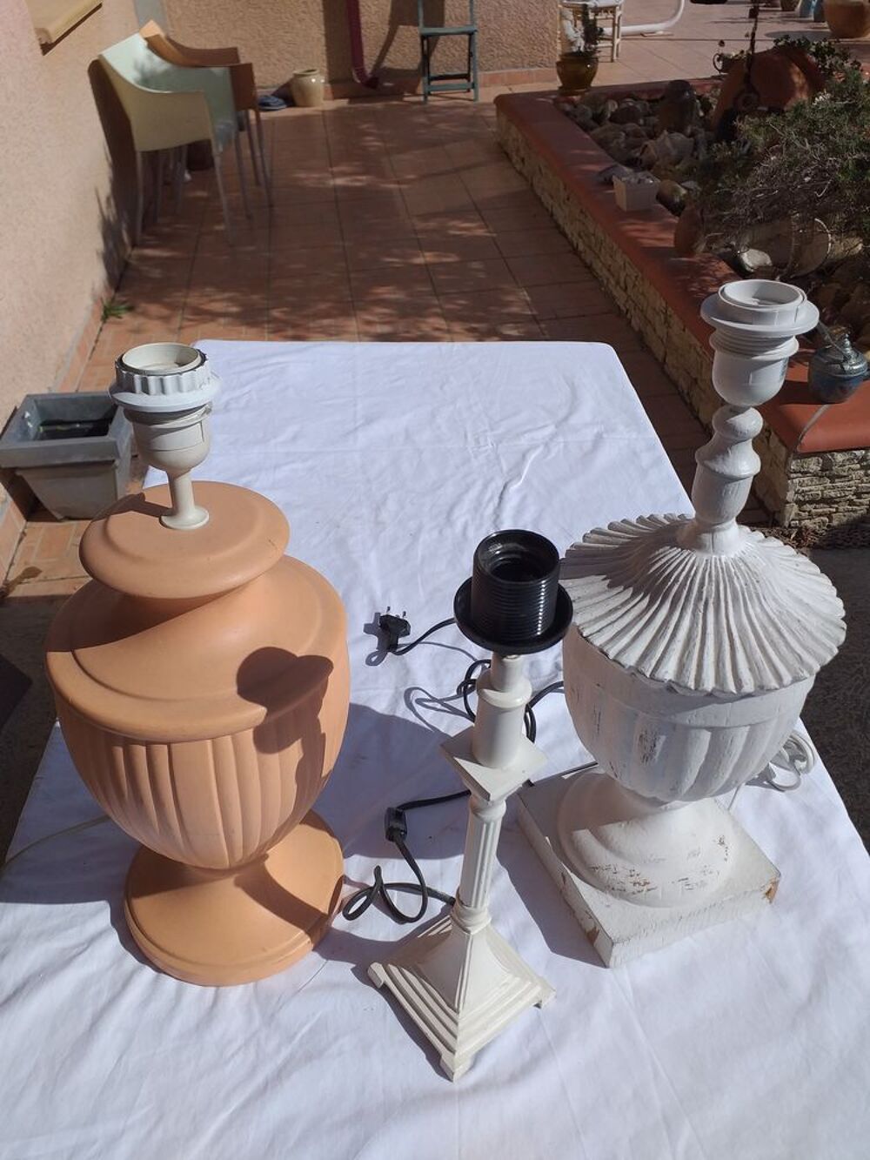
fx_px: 871
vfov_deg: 67.3
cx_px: 435
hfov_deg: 53.1
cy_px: 580
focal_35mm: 26
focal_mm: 3.6
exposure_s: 1/4456
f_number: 1.9
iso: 40
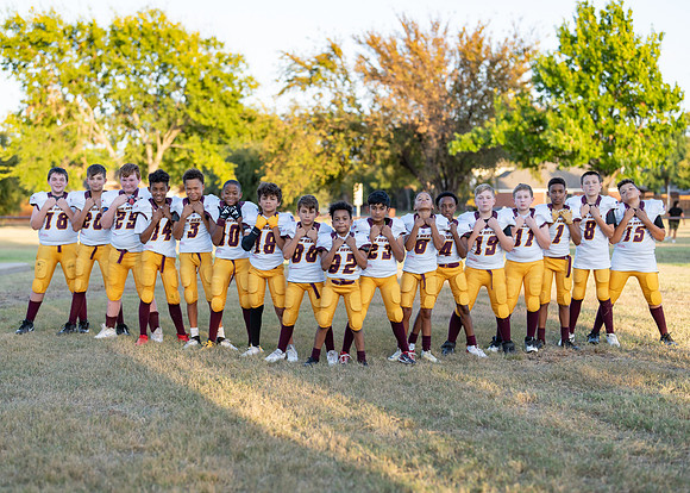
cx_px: 326
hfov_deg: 33.3
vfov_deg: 24.1
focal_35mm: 59
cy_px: 276
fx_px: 1155
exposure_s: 1/800
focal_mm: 50
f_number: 1.6
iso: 100
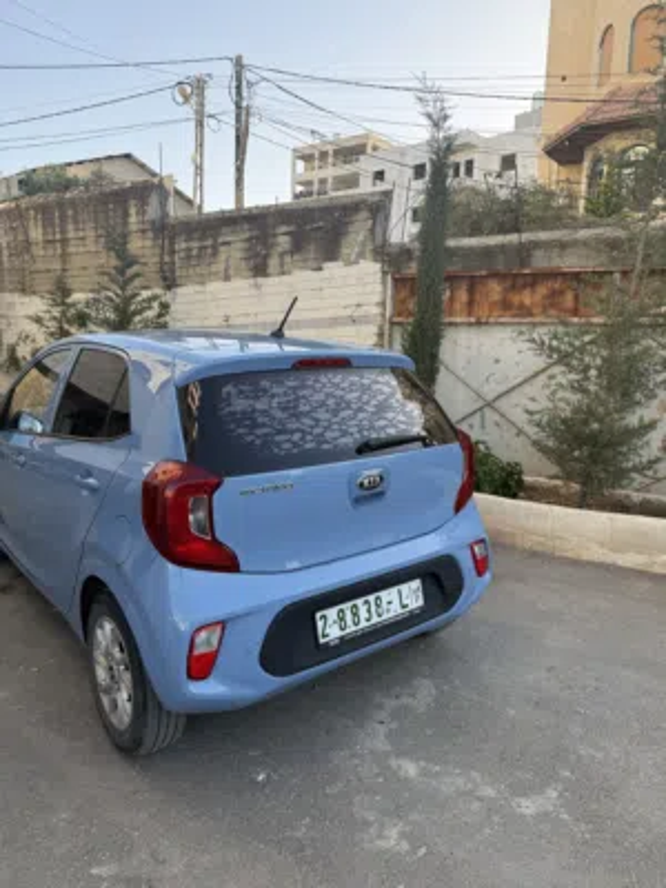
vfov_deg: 71.6
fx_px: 616
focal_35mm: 24
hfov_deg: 56.8
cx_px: 333
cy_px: 444
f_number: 1.78
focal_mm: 6.76
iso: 100
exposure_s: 1/955
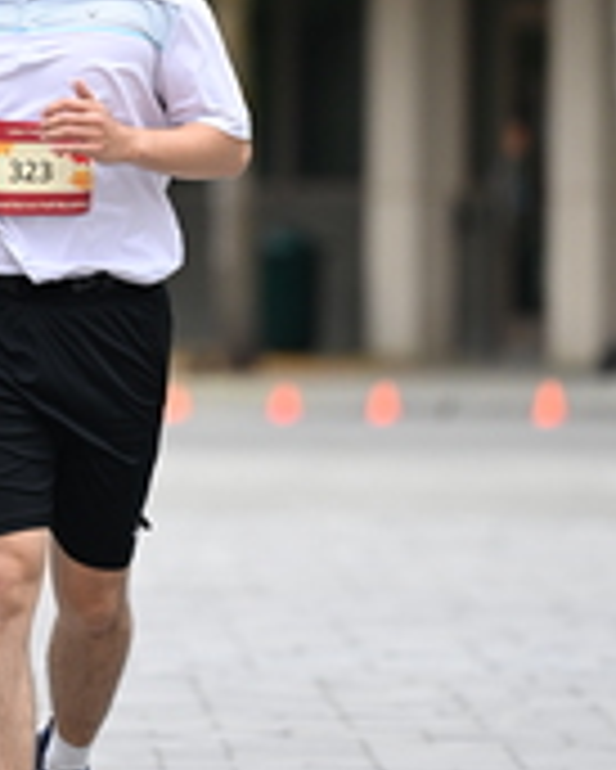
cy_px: 90
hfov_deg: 2.6
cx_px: 146
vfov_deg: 3.2
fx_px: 13752
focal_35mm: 604
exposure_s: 1/1600
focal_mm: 200
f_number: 2.8
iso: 640
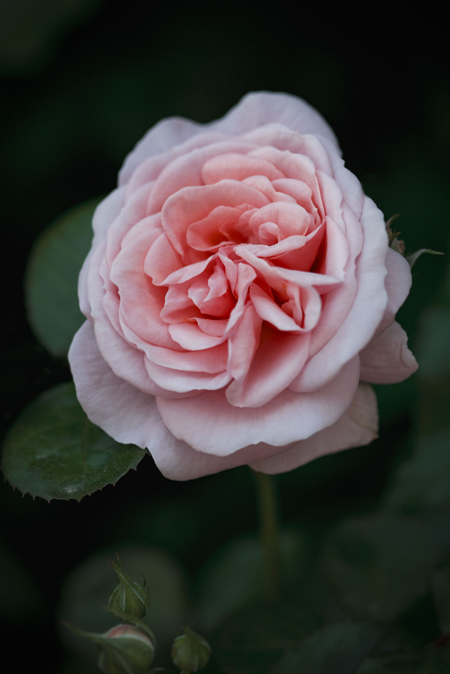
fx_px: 1969
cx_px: 225
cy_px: 337
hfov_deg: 13.0
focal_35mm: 105
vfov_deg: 19.5
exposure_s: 1/2500
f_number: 4
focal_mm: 105
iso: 800
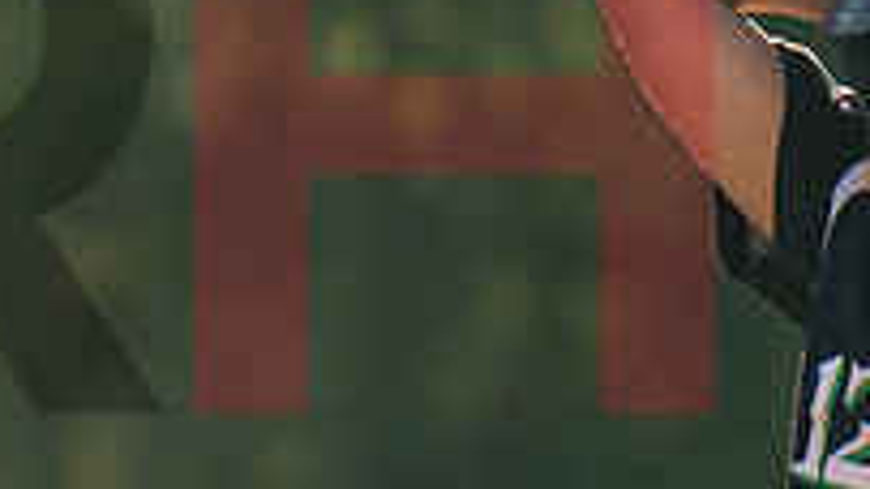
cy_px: 27
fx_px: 35858
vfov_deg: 0.8
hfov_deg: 1.4
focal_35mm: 1555
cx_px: -41
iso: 250
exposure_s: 1/2500
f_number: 2.8
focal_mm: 163
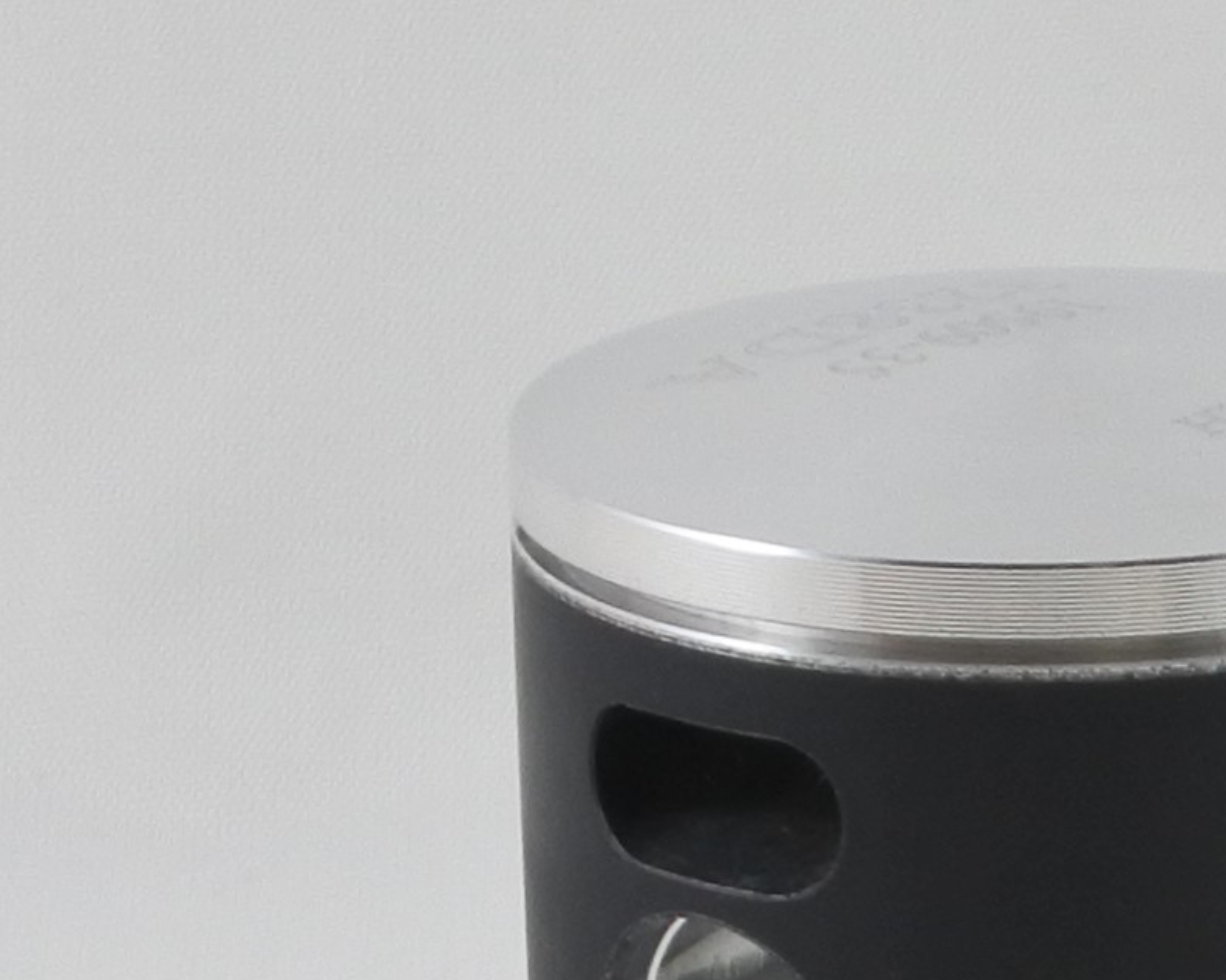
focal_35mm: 131
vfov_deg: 11.7
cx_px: 1064
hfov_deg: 14.6
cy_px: 961
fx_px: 4752
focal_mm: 18
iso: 400
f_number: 4.5
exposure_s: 1/125
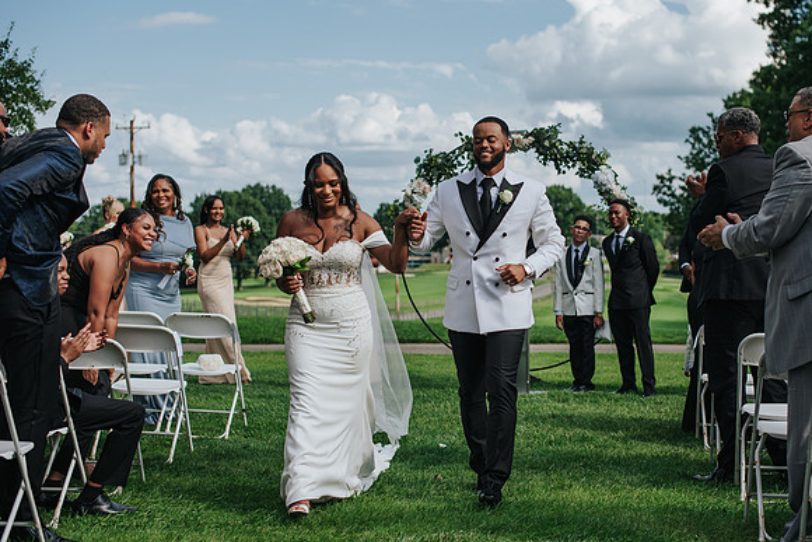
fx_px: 1341
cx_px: 480
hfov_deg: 33.6
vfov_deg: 22.8
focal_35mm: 59
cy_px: 256
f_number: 3.2
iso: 100
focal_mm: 50
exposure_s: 1/1600
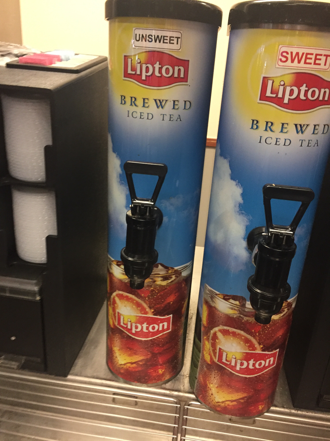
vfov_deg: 61.7
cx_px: 165
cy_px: 220
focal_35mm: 29
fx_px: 369
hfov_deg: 48.2
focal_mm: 4.15
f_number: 2.2
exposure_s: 1/30
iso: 160
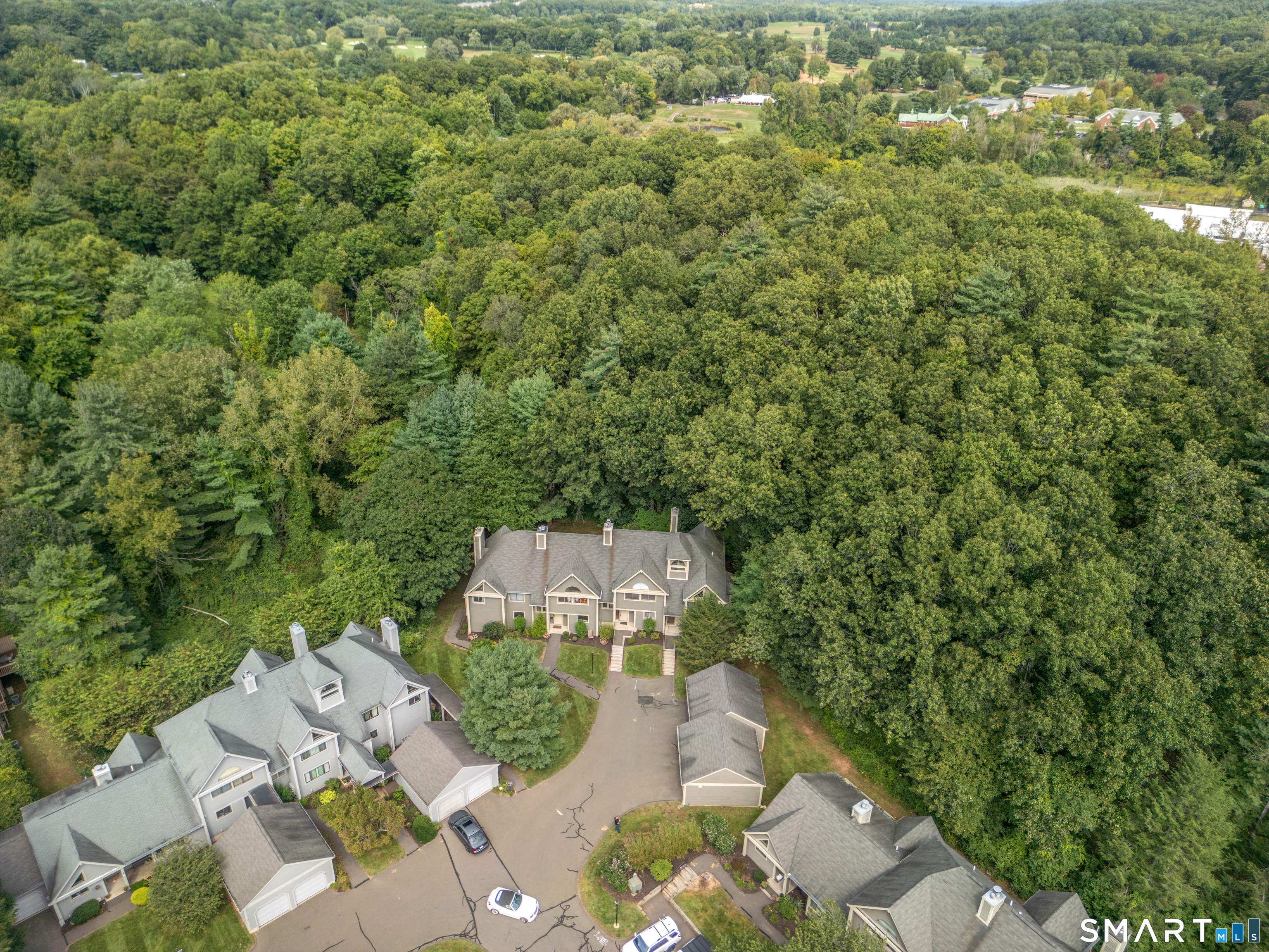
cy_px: 476
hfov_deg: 71.6
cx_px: 634
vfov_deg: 56.8
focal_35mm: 24
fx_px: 880
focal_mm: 6.72
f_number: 1.7
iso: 100
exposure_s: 1/320
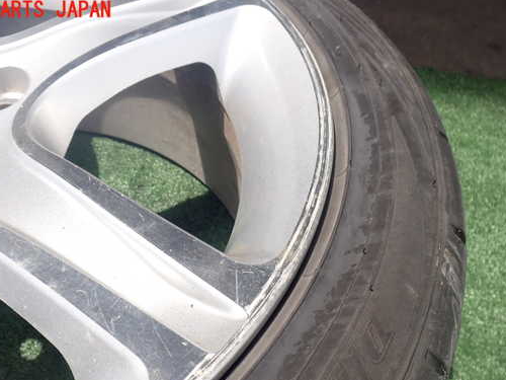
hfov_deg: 51.3
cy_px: 226
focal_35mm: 36
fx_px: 526
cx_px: 231
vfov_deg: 39.5
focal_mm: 5.4
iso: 100
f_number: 3.2
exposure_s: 1/500
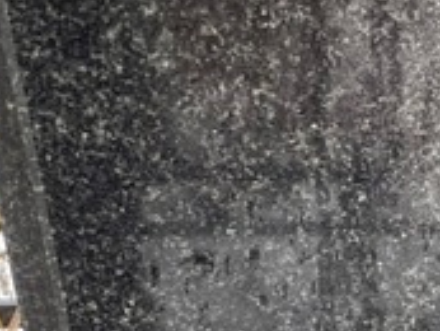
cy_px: 713
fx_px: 1526
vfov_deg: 11.0
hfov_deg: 15.0
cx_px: 694
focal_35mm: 120
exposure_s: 1/121
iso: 32
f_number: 1.8
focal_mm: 4.25
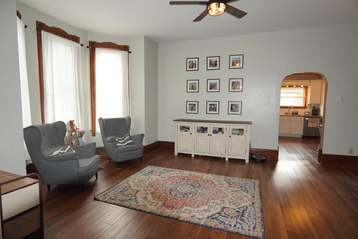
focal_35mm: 18
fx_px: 179
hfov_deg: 90.0
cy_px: 120
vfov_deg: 67.4
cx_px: 179
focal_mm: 12
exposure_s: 1/160
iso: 800
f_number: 4
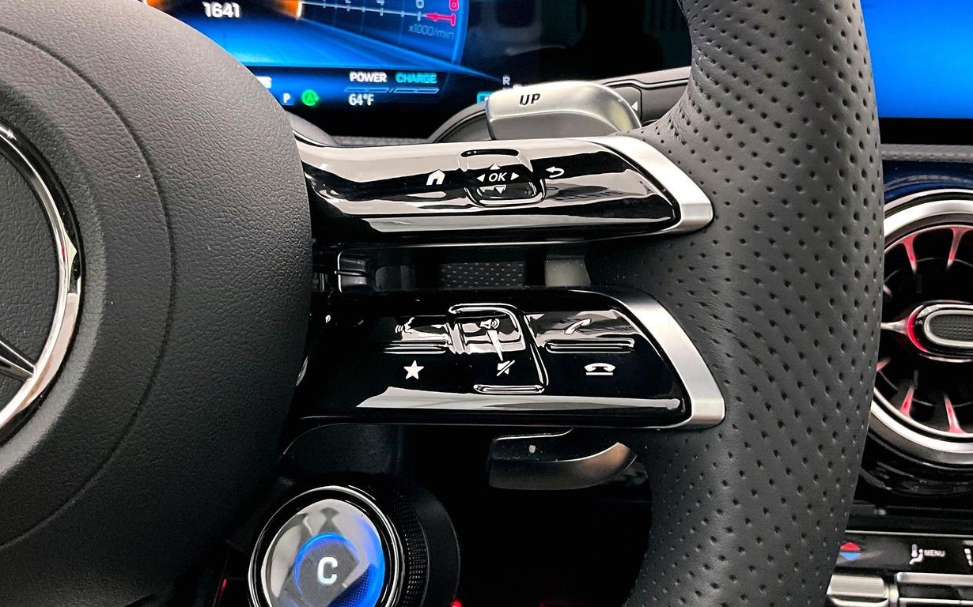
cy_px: 245
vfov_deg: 31.9
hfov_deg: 49.3
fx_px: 1060
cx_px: 516
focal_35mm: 40
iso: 400
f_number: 1.8
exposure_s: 1/30
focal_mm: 3
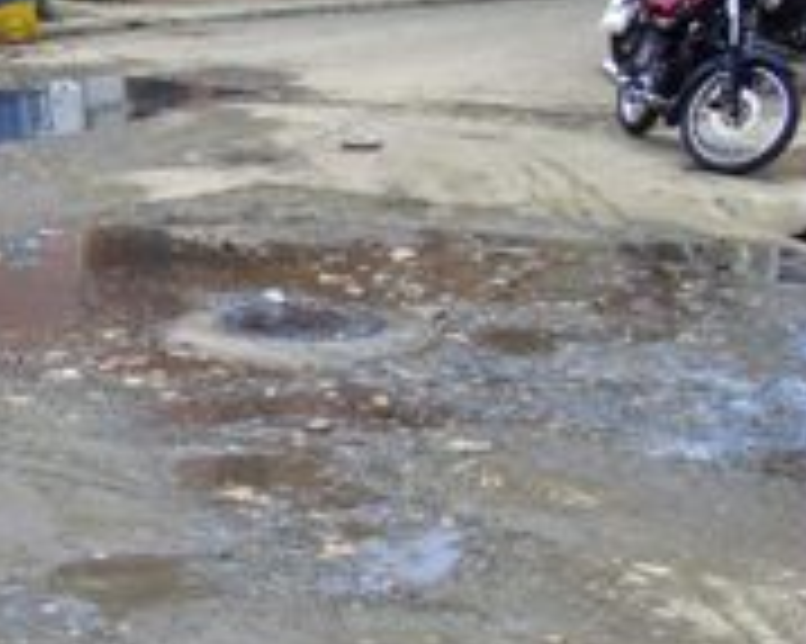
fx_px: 2098
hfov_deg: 20.2
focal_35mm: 88
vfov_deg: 17.4
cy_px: 234
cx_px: -189
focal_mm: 6
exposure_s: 1/250
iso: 80
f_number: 5.5
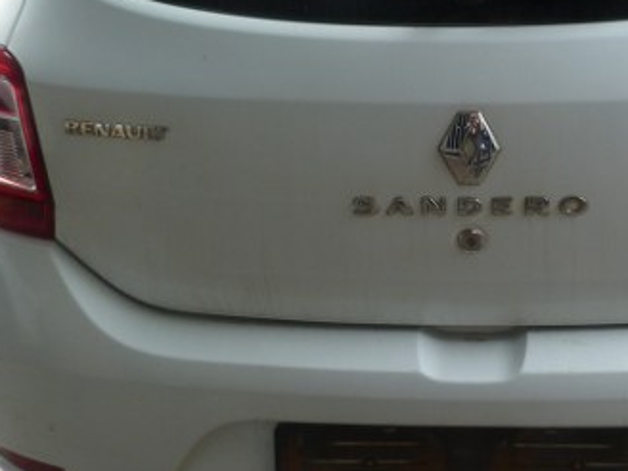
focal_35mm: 61
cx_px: 479
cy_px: 151
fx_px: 1107
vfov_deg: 23.9
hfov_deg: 31.1
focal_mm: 4.5
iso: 80
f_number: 2.8
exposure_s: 1/125
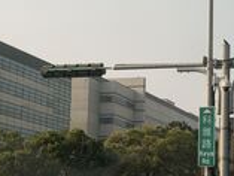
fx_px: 825
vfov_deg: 12.2
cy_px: 67
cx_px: 203
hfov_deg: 16.0
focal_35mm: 122
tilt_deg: +10.3
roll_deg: -0.2
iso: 80
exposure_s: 1/3891
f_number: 1.78
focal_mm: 6.76
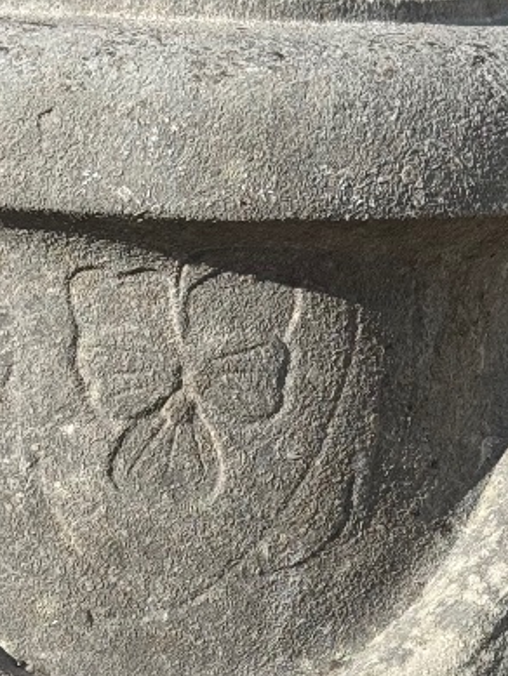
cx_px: 111
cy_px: 818
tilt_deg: -20.6
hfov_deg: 10.0
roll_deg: +2.4
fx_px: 2894
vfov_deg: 13.0
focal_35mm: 148
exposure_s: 1/3257
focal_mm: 6.76
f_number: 1.78
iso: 64
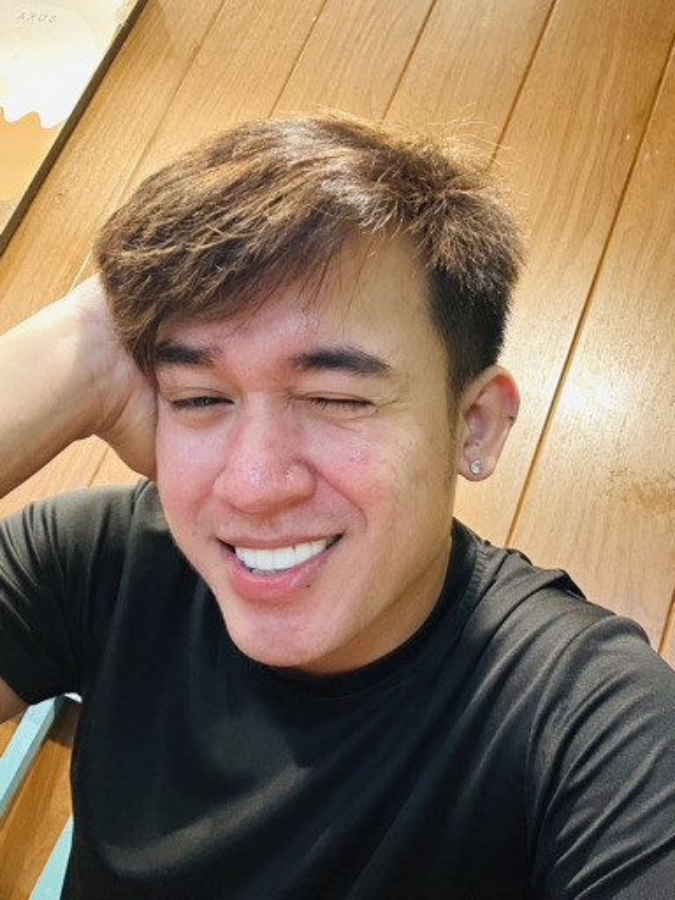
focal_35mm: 30
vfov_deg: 60.0
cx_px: 338
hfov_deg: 46.8
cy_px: 450
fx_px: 780
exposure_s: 1/24
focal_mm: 2.69
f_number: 1.9
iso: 640
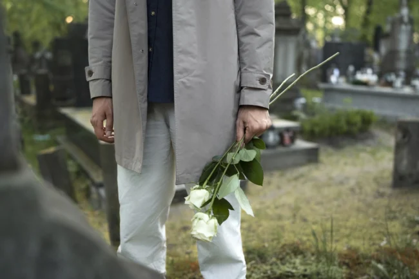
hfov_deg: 54.4
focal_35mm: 35
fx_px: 407
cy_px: 140
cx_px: 210
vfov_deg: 37.8
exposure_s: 1/320
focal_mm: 35
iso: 500
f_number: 1.8
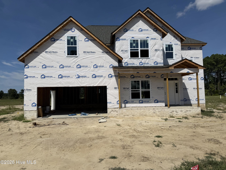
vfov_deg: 56.8
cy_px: 85
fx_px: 157
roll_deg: +1.8
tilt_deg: +1.8
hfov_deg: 71.6
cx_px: 113
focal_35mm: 24
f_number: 1.78
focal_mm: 6.76
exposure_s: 1/14286
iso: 80
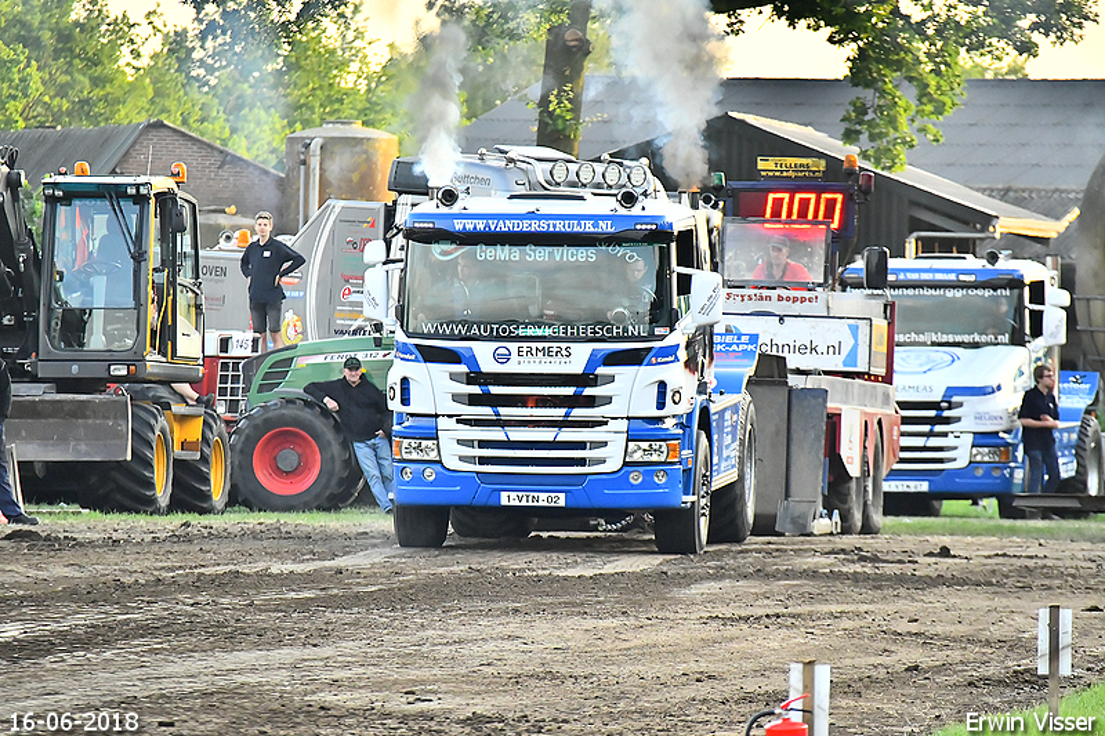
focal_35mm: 450
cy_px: 368
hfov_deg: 4.6
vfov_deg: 3.1
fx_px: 13809
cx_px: 552
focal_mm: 300
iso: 2500
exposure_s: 1/1000
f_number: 5.6
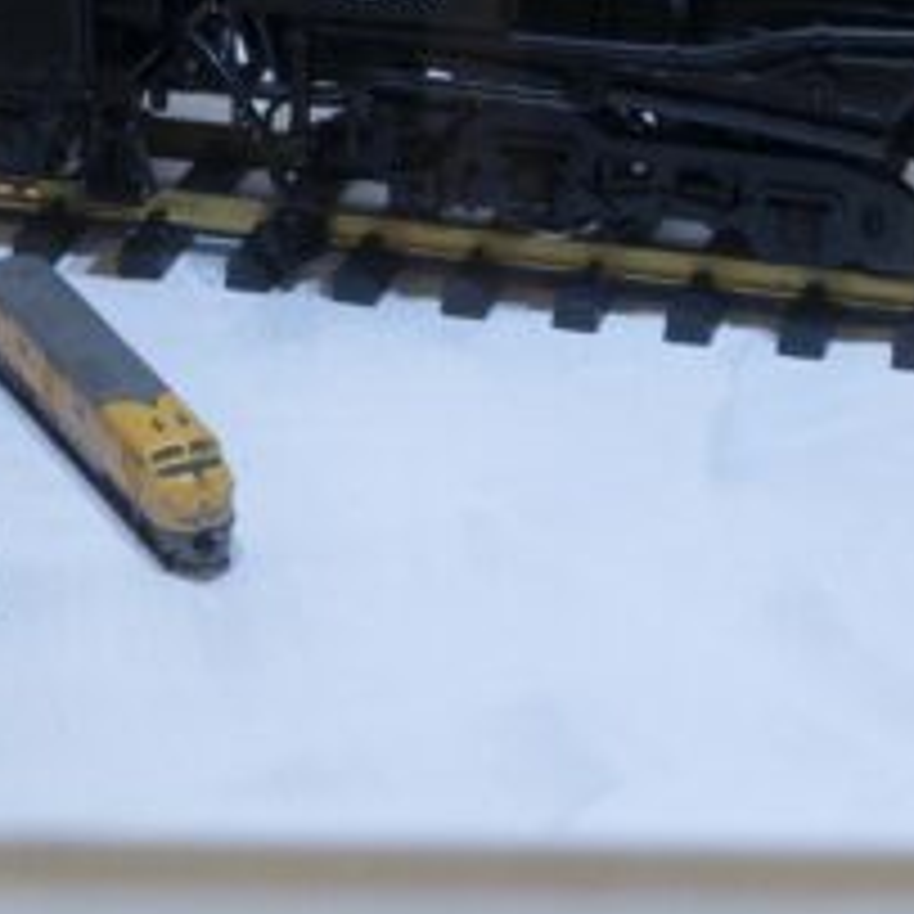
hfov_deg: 11.6
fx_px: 4481
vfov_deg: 11.5
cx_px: 554
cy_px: 2
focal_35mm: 150
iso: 2000
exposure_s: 1/160
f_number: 4.5
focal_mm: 35
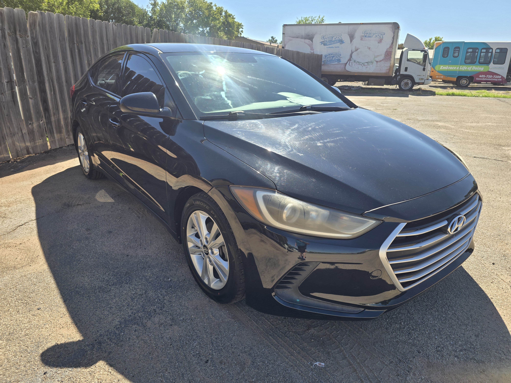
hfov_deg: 73.9
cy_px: 192
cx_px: 256
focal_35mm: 23
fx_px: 340
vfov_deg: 58.9
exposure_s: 1/533
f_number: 1.7
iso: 12
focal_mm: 6.3
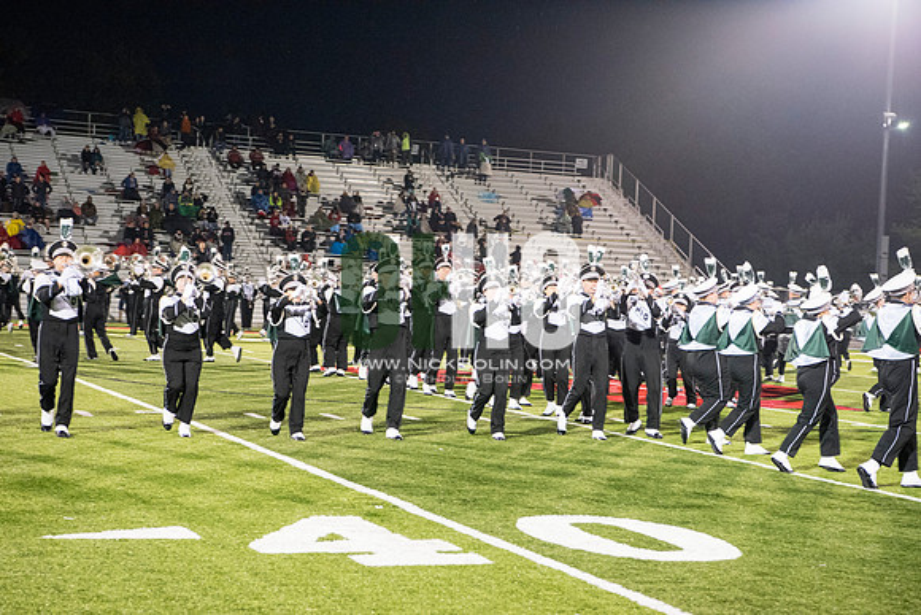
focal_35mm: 70
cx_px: 460
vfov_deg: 19.5
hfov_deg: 28.8
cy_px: 308
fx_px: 1791
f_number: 5.6
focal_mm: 70
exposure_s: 1/200
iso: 5000
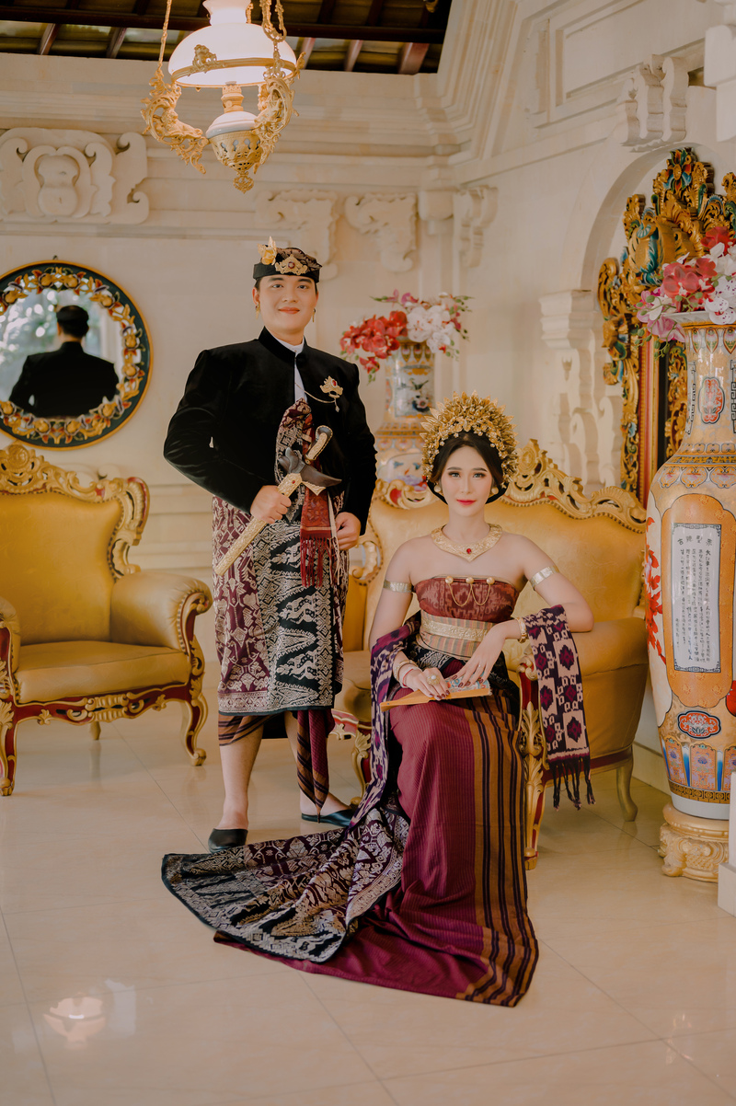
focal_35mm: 50
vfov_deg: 39.6
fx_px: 1535
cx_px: 368
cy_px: 553
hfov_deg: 27.0
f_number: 1.8
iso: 640
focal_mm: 50
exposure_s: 1/200
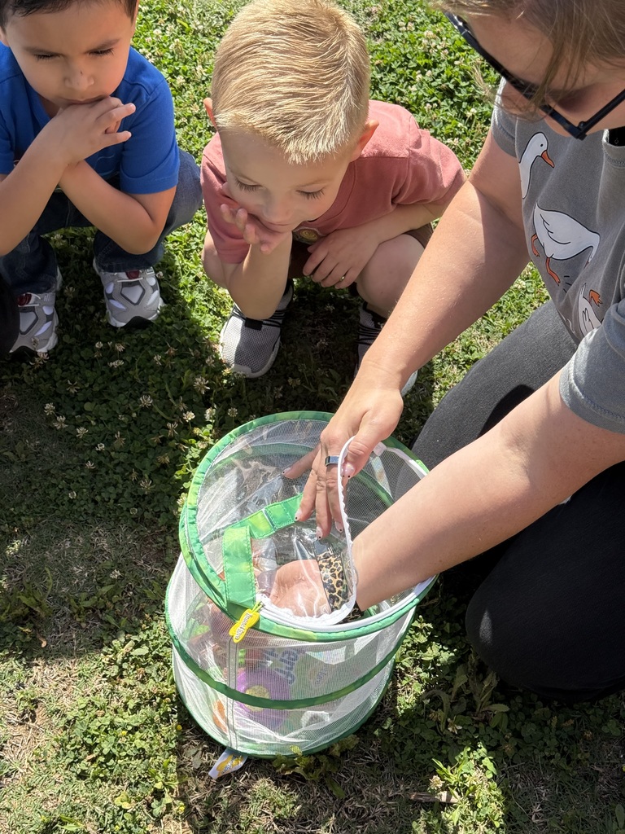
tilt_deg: -51.9
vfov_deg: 39.7
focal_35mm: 48
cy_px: 417
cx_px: 312
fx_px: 1156
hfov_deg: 30.3
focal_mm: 6.76
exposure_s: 1/2415
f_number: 1.78
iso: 80
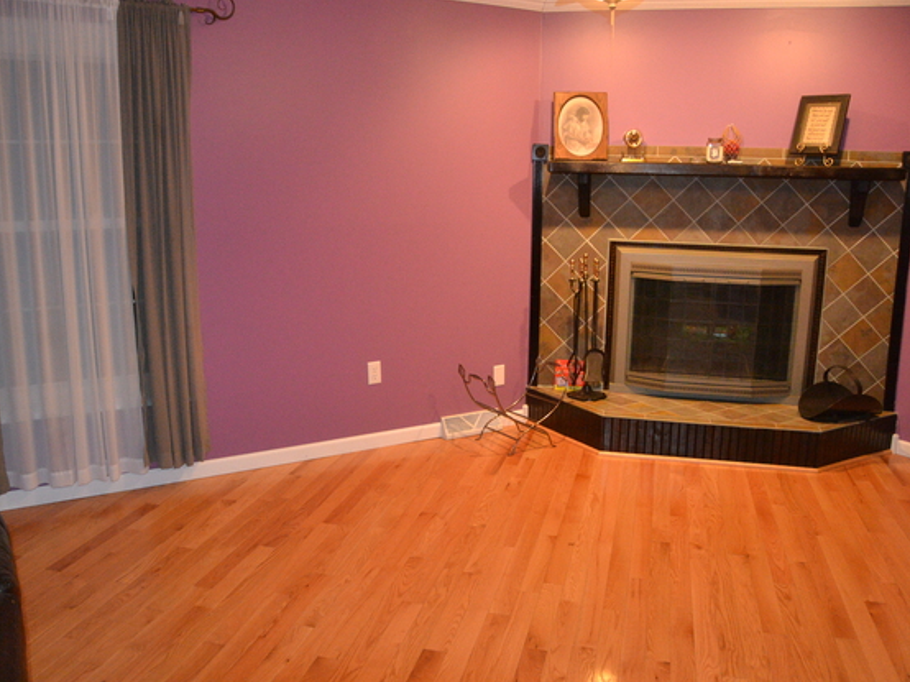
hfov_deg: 60.0
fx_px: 788
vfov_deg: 46.8
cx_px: 447
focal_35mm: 30
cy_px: 334
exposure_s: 1/60
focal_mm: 18
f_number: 3.5
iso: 3200
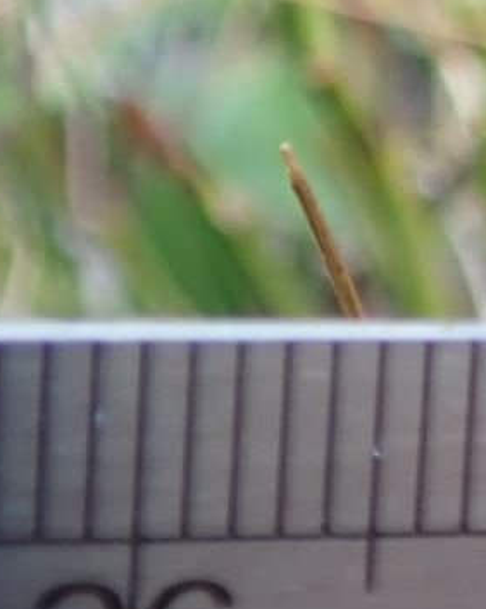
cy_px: -59
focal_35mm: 166
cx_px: 1175
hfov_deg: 8.5
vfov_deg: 11.5
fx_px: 2987
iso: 125
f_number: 2.3
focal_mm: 5.5
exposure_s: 1/125
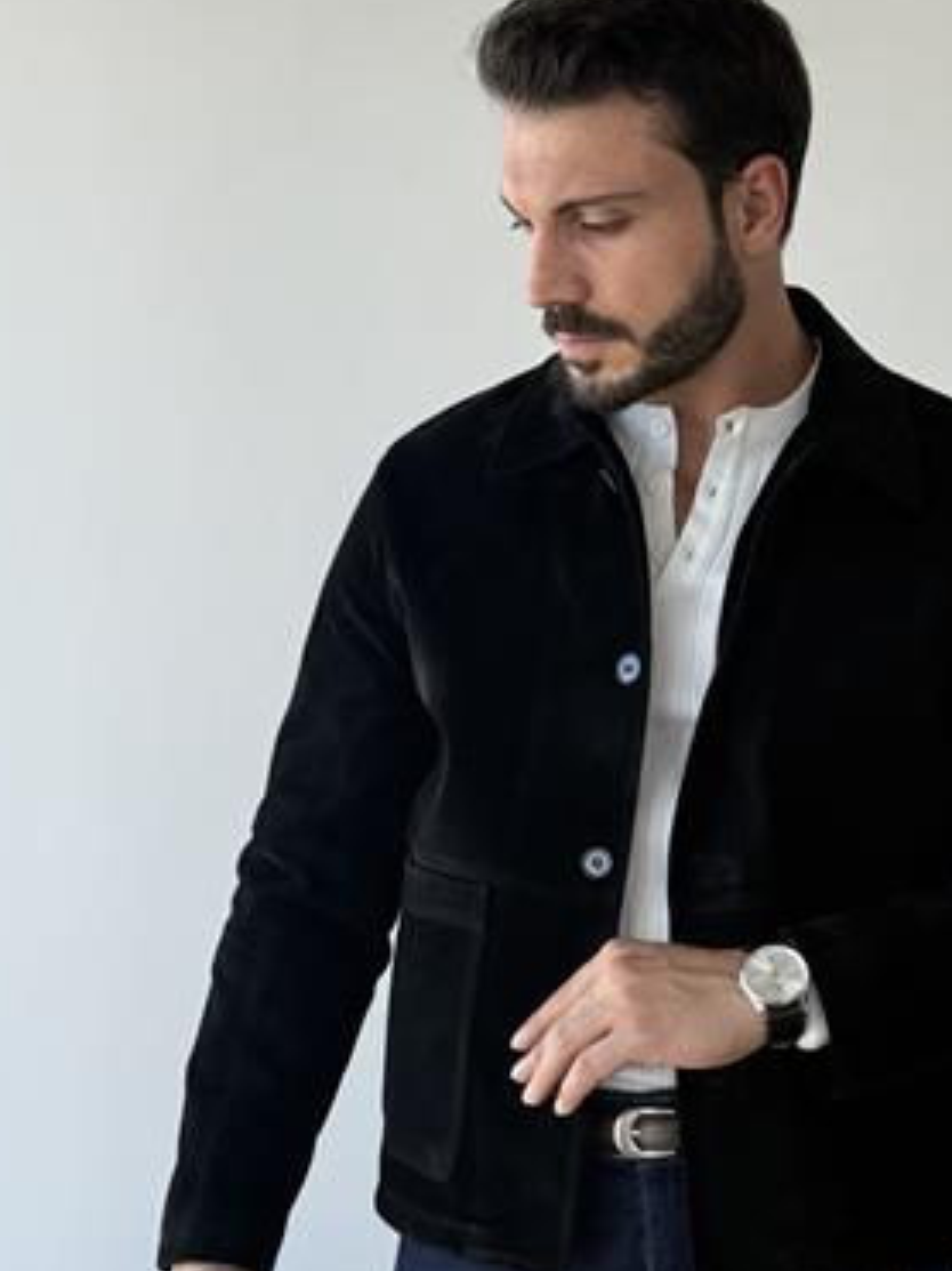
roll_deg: +0.2
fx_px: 2532
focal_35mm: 69
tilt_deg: +2.0
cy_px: 670
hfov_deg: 21.2
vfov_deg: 28.2
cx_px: 640
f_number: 1.78
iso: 80
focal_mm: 6.76
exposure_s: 1/269
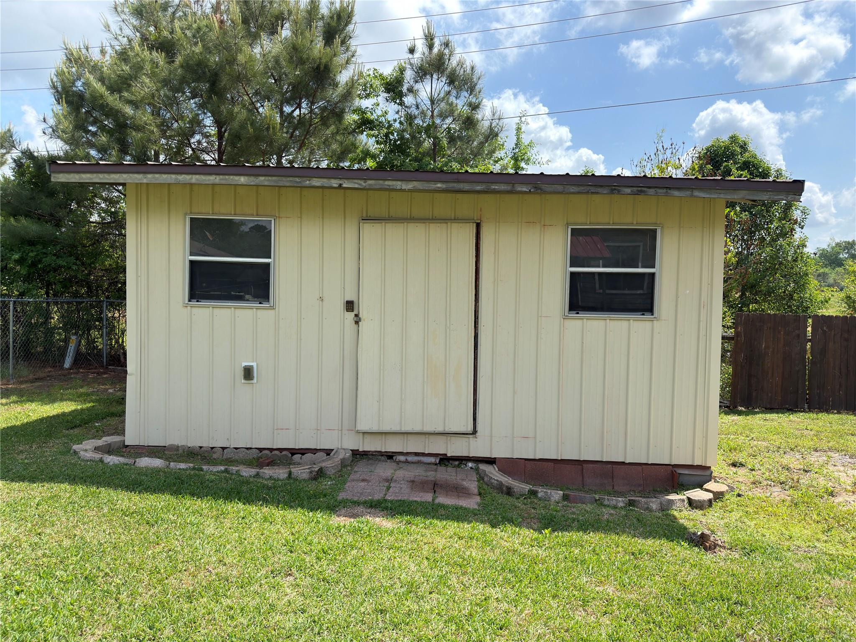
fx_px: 593
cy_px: 321
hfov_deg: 71.6
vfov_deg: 56.8
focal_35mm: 24
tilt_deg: -0.7
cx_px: 428
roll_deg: -0.8
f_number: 1.78
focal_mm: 6.76
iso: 100
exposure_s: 1/3226
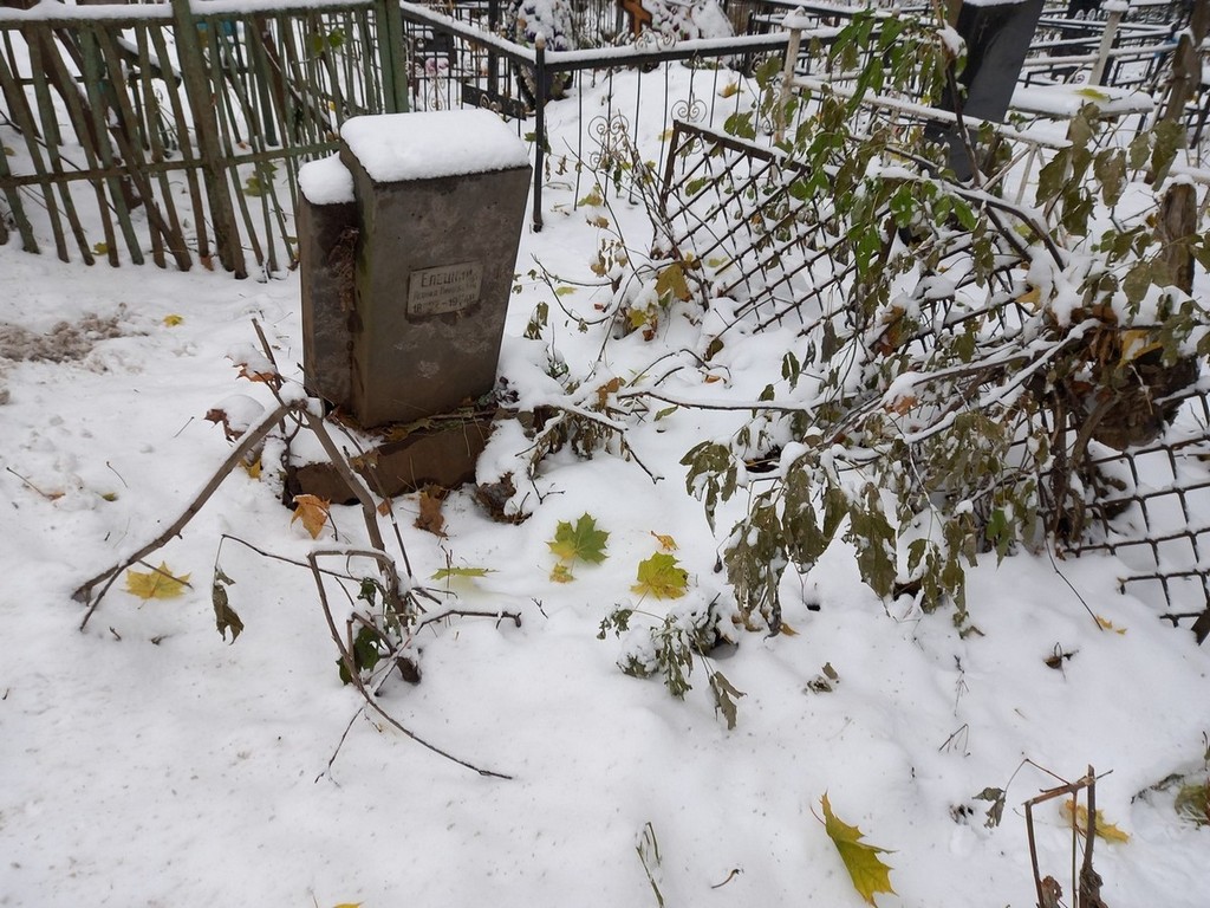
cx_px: 605
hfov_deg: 69.4
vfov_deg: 54.9
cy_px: 454
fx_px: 874
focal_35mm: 25
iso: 40
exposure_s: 1/50
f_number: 2
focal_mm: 4.6
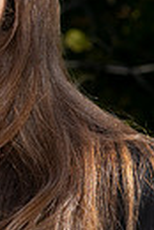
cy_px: 126
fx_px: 2681
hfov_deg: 3.3
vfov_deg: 4.9
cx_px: -60
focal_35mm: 419
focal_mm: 66
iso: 400
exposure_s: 1/160
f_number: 6.3
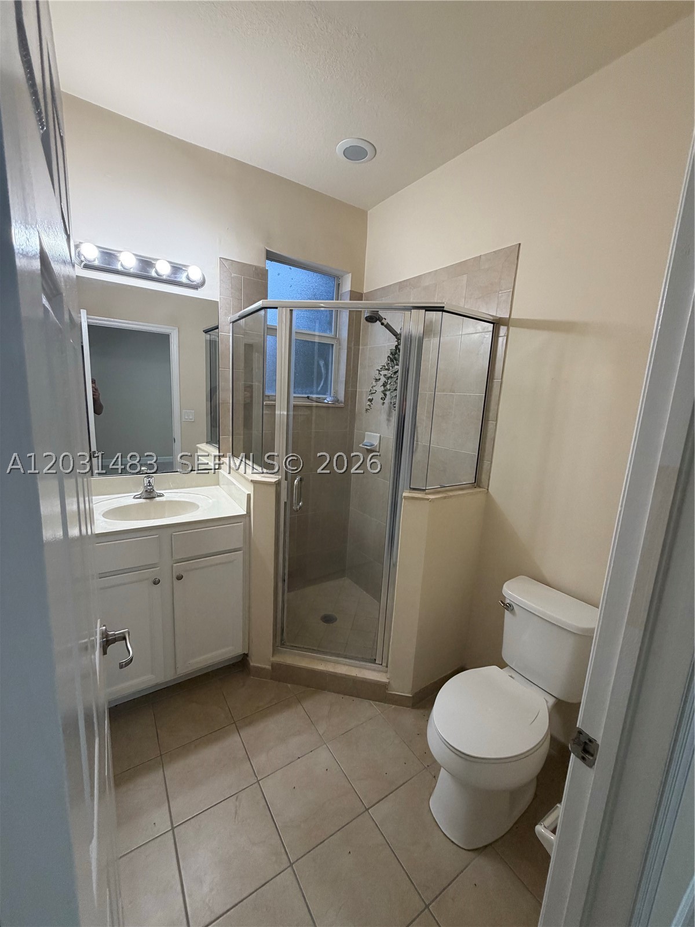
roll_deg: -3.5
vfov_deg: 102.1
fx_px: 375
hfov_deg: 85.7
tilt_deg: -11.9
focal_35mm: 14
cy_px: 464
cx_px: 348
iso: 200
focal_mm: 2.22
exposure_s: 1/120
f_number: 2.2
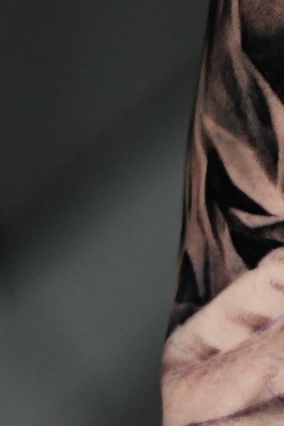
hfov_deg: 4.6
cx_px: 401
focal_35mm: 297
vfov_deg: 6.9
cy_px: -133
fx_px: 3515
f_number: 2.5
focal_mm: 50
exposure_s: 1/400
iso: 5000
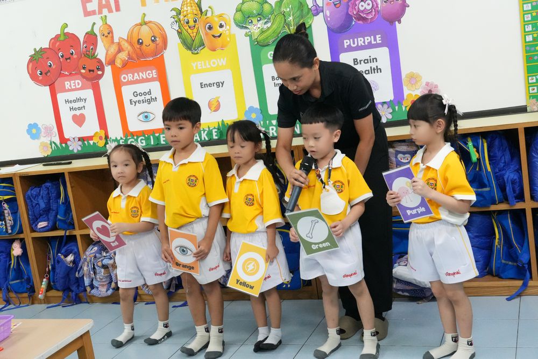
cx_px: 269
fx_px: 740
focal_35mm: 50
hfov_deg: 40.0
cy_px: 180
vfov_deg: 27.3
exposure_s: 1/125
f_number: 7.1
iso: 8000
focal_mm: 33
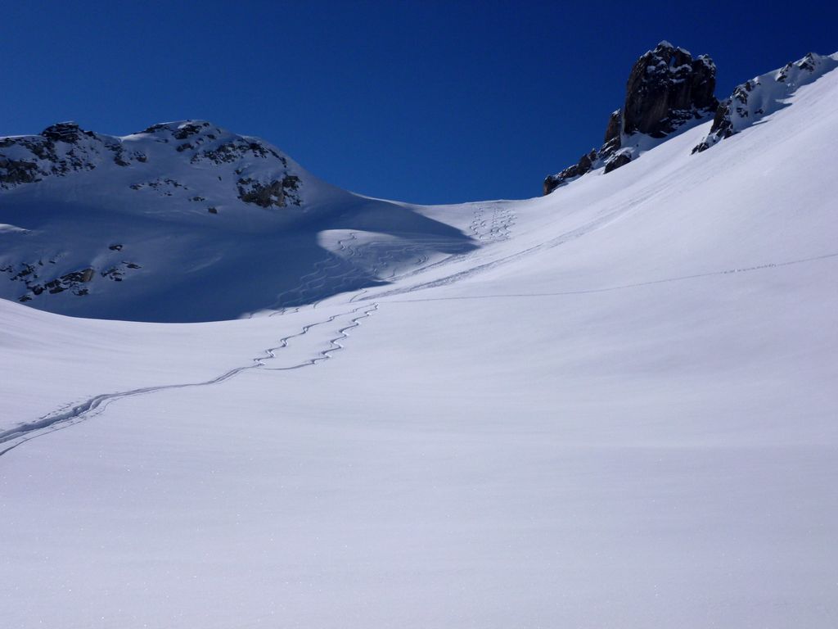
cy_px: 314
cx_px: 419
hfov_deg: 34.3
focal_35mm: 56
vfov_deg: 26.1
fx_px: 1356
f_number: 13
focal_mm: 10
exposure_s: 1/320
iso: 100
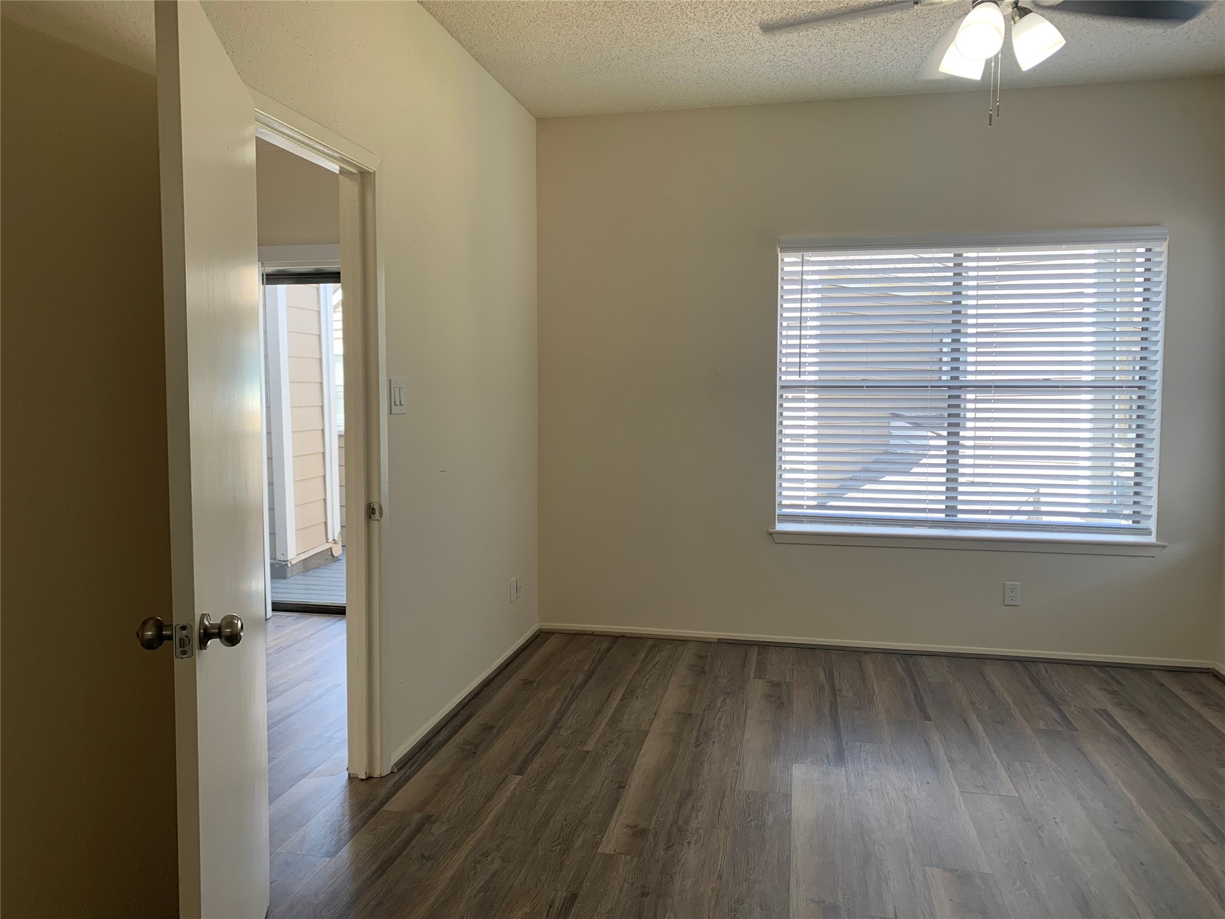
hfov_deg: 67.3
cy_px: 460
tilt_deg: -2.6
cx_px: 612
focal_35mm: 26
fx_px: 920
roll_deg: -0.2
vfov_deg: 53.1
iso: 40
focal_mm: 4.25
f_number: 1.8
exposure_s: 1/122
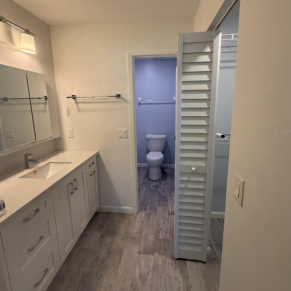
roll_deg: +0.8
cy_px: 132
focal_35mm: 17
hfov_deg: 84.0
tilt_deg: -9.6
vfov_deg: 83.7
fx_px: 162
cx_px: 147
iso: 320
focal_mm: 2.22
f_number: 2.2
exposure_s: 1/120
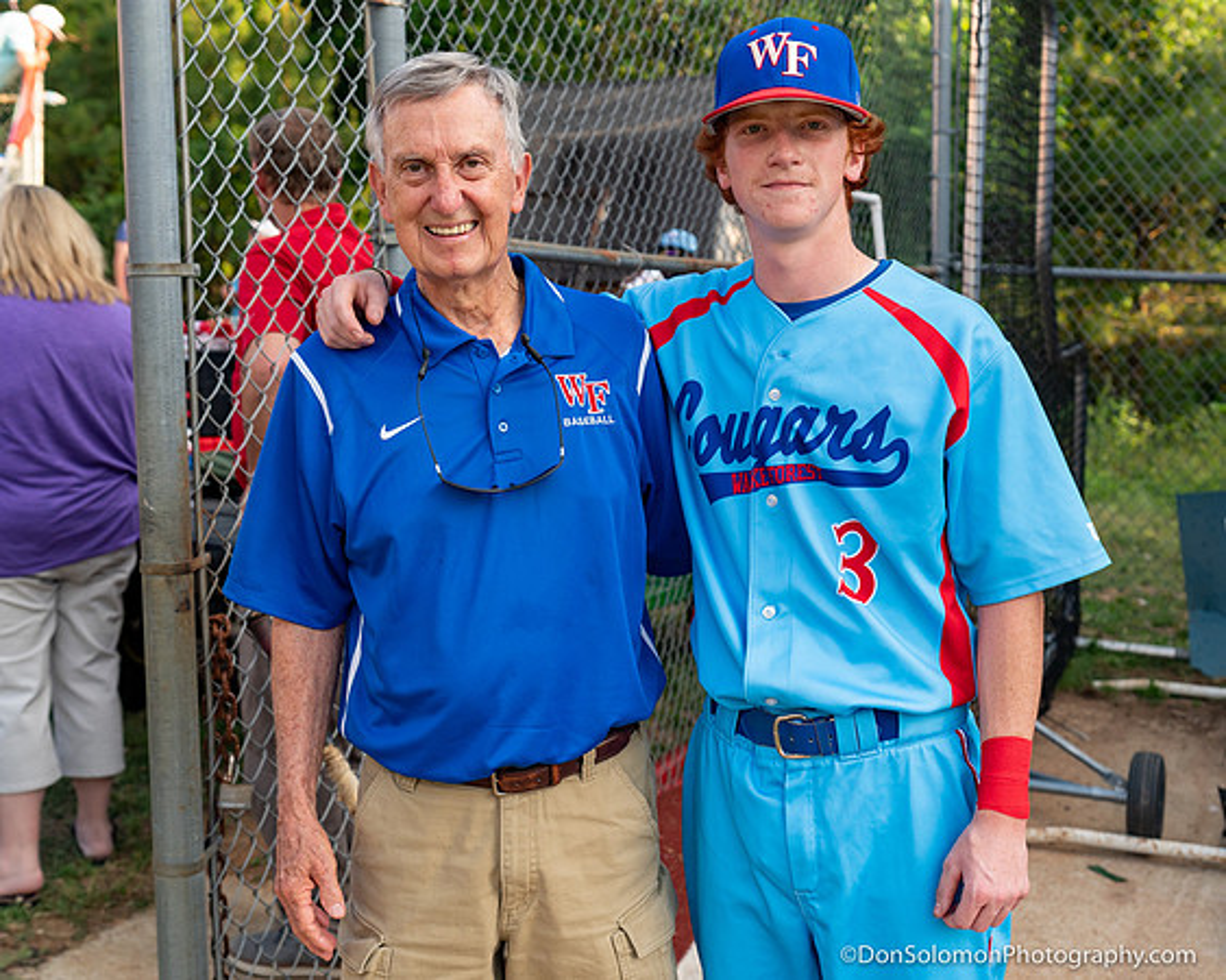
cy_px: 441
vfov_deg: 34.6
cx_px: 615
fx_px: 1573
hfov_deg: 42.6
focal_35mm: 43
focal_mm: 35
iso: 800
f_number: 3.5
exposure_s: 1/1250
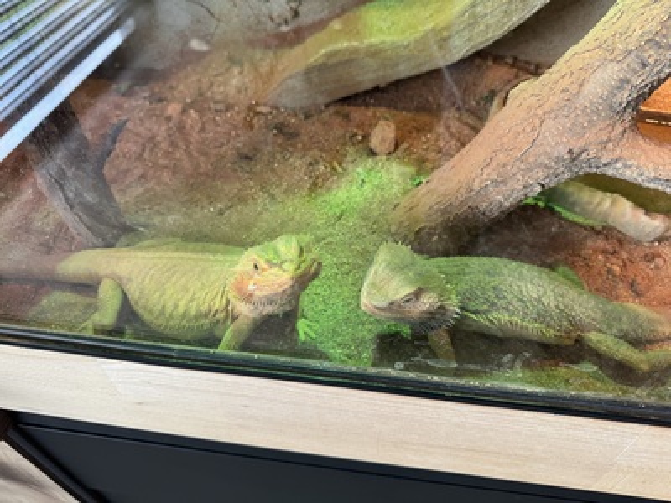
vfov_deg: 56.8
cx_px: 336
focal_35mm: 24
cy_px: 252
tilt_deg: -46.8
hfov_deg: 71.6
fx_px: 465
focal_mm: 6.76
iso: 125
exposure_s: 1/100
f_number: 1.78
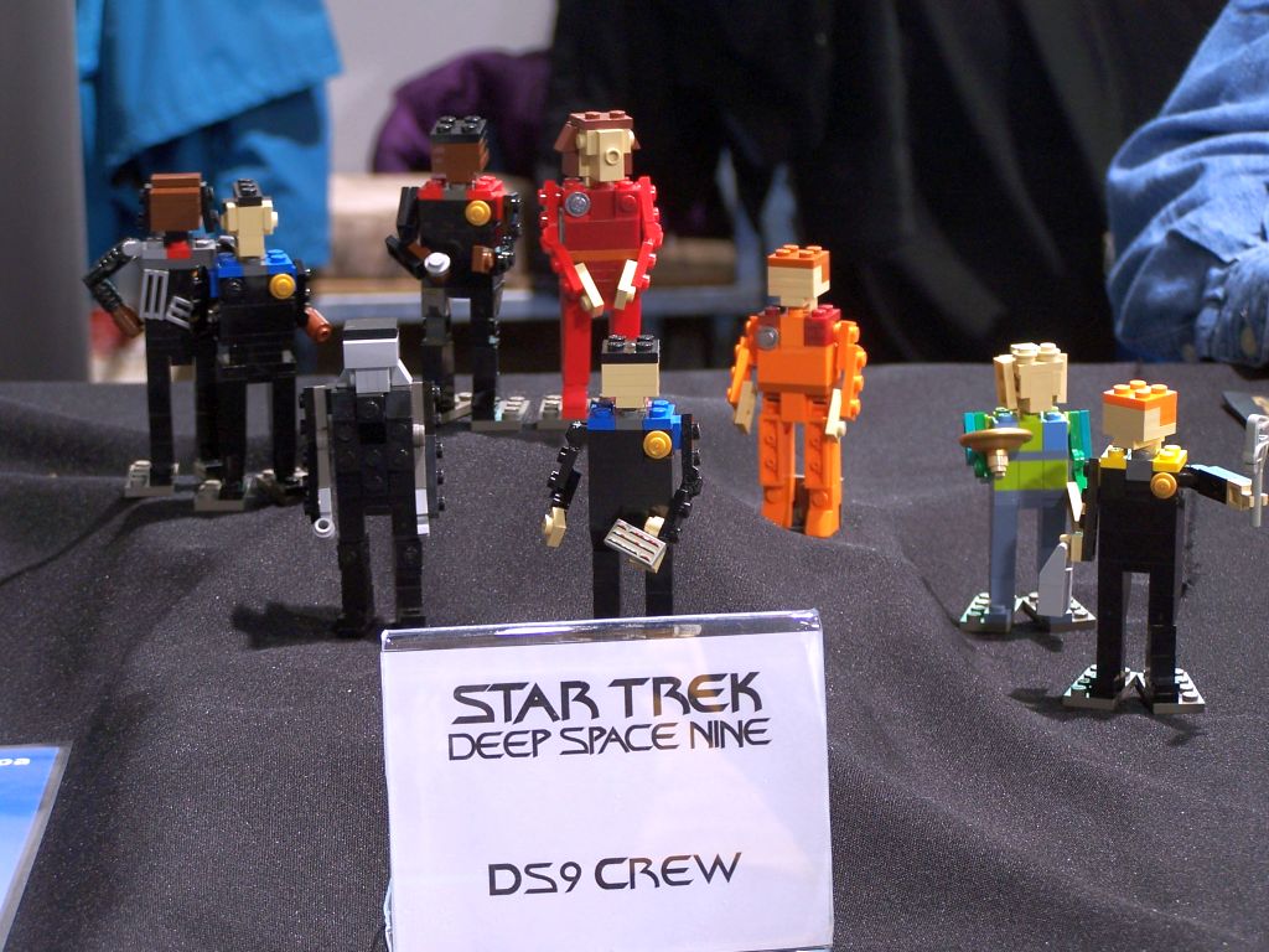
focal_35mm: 105
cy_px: 476
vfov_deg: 14.1
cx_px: 634
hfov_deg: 18.7
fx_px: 3849
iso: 80
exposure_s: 1/2
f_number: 3.2
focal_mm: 17.5
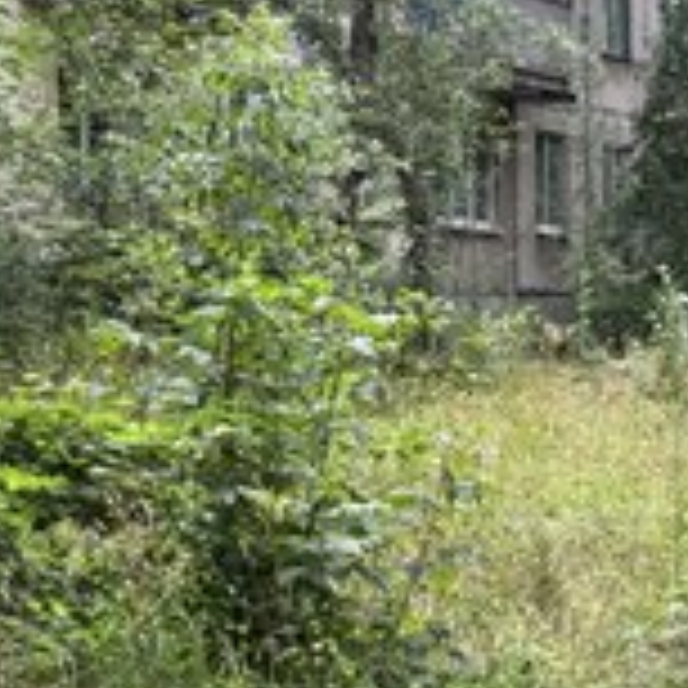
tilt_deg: -4.5
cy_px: 450
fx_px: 2496
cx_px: 701
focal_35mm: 111
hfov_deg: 15.4
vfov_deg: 15.7
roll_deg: +0.1
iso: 64
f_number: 1.78
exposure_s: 1/233
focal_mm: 6.76
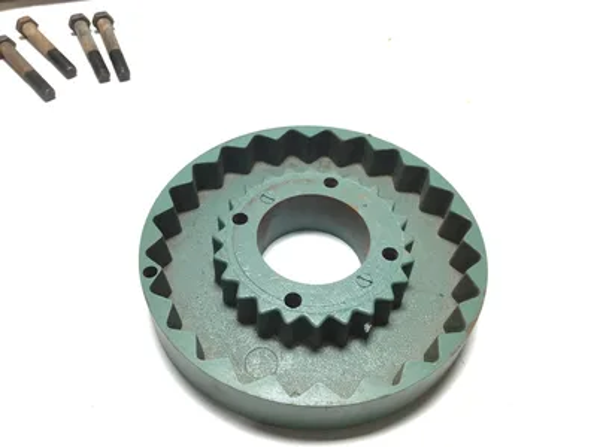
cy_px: 224
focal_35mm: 31
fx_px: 535
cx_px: 298
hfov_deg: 58.4
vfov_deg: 45.4
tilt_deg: -51.1
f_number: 2.4
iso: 50
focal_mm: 3.3
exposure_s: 1/100
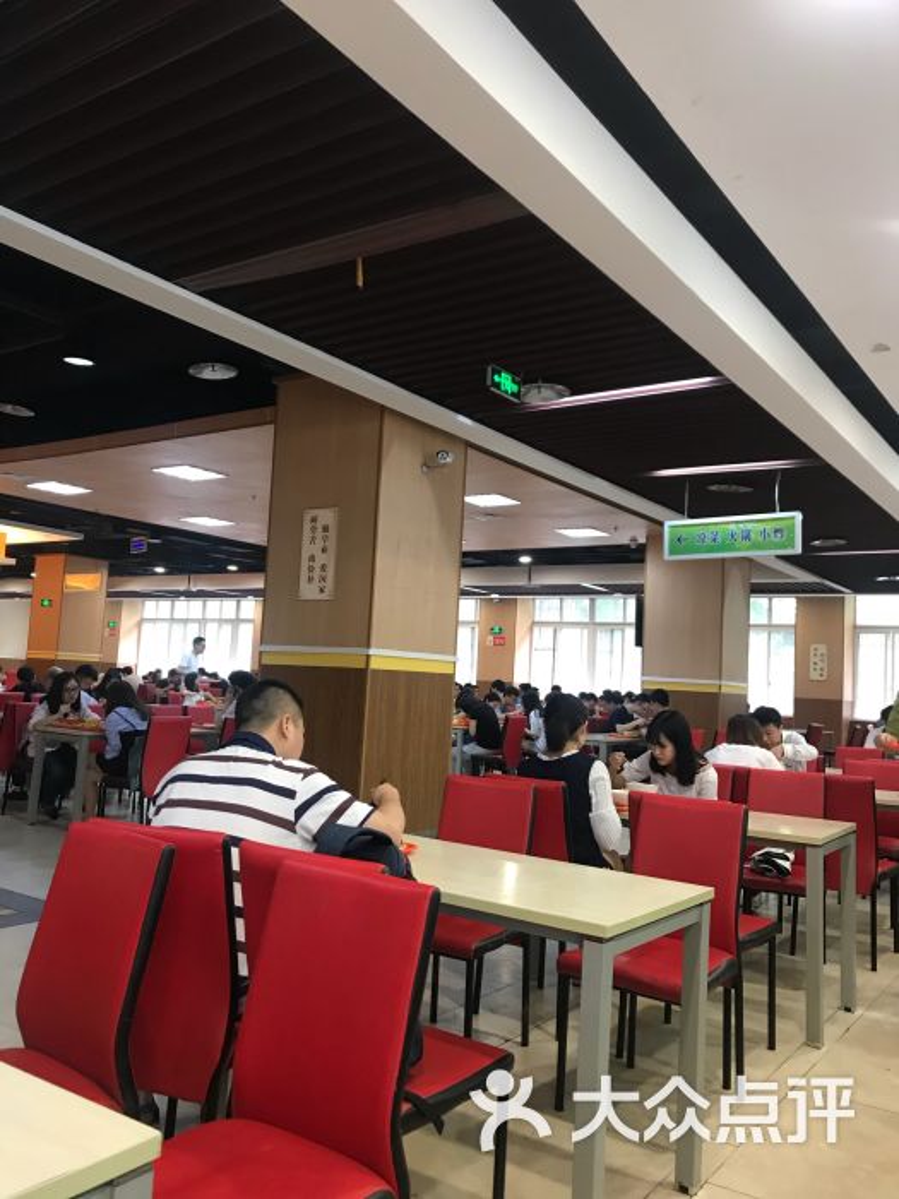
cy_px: 600
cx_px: 450
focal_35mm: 28
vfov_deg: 63.4
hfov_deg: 49.7
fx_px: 970
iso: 64
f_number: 1.8
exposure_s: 1/17
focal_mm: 3.99
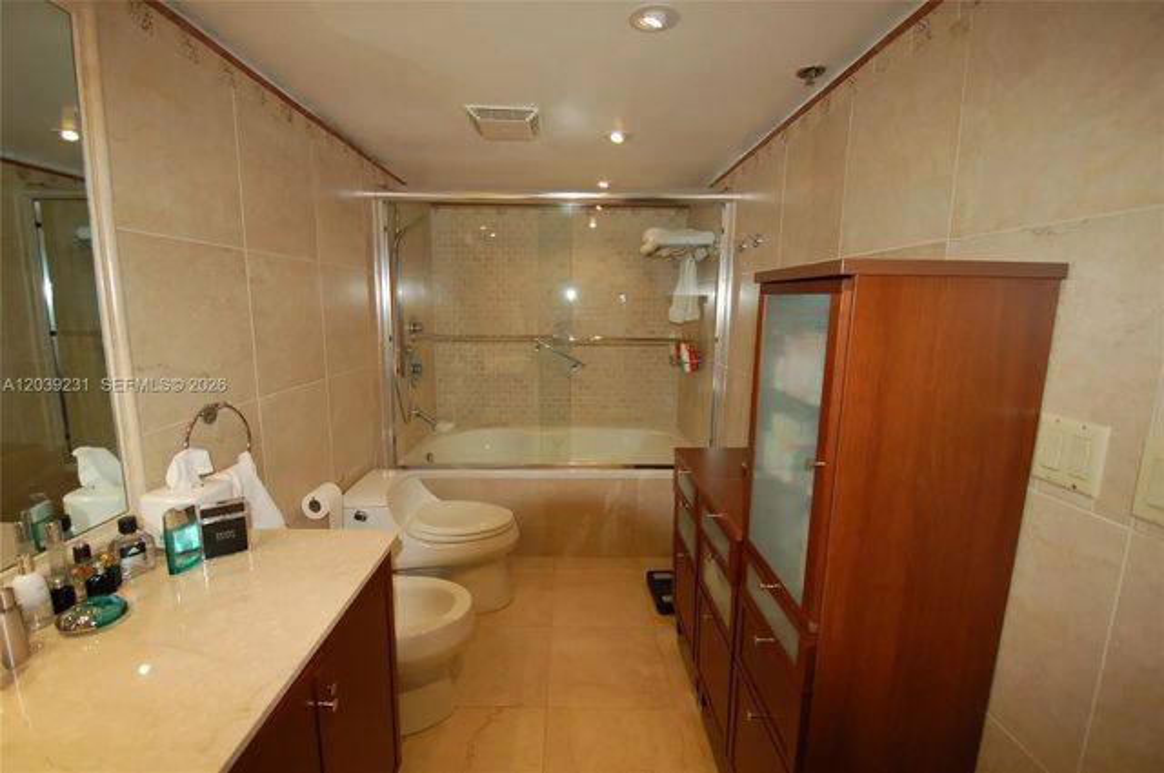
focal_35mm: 15
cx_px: 582
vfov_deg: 77.2
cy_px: 386
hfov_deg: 100.5
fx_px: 484
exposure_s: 1/60
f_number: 3.5
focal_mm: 10
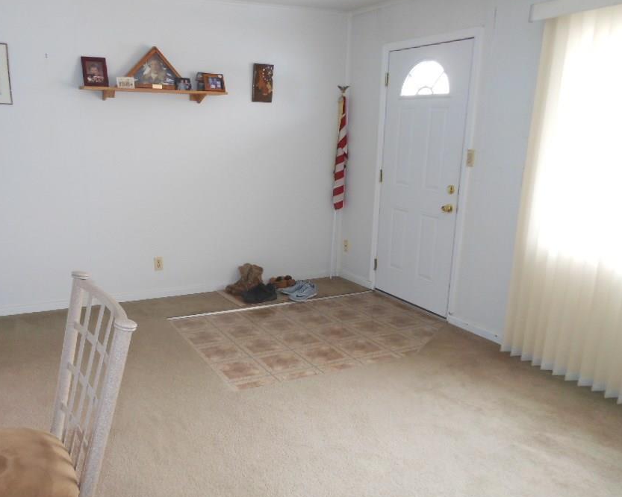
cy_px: 244
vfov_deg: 48.5
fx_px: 552
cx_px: 247
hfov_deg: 58.3
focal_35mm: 30
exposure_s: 1/30
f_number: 3.2
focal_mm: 4.5
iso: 200
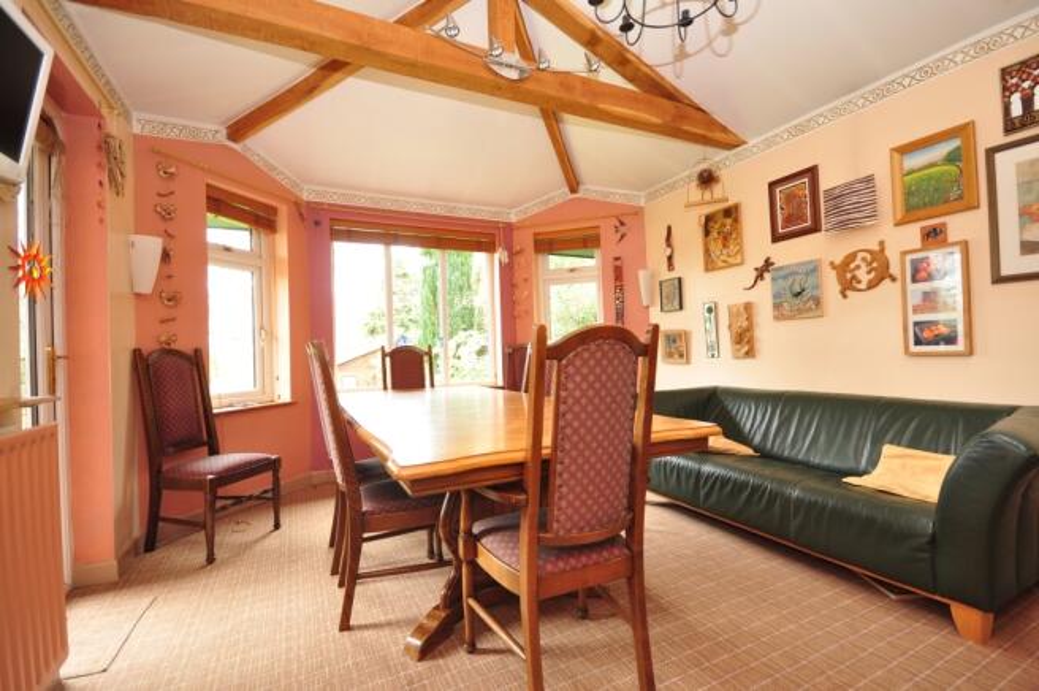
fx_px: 497
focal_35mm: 17
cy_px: 346
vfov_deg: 69.5
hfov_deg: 92.5
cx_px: 520
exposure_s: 1/8
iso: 200
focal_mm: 11.5
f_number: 4.5
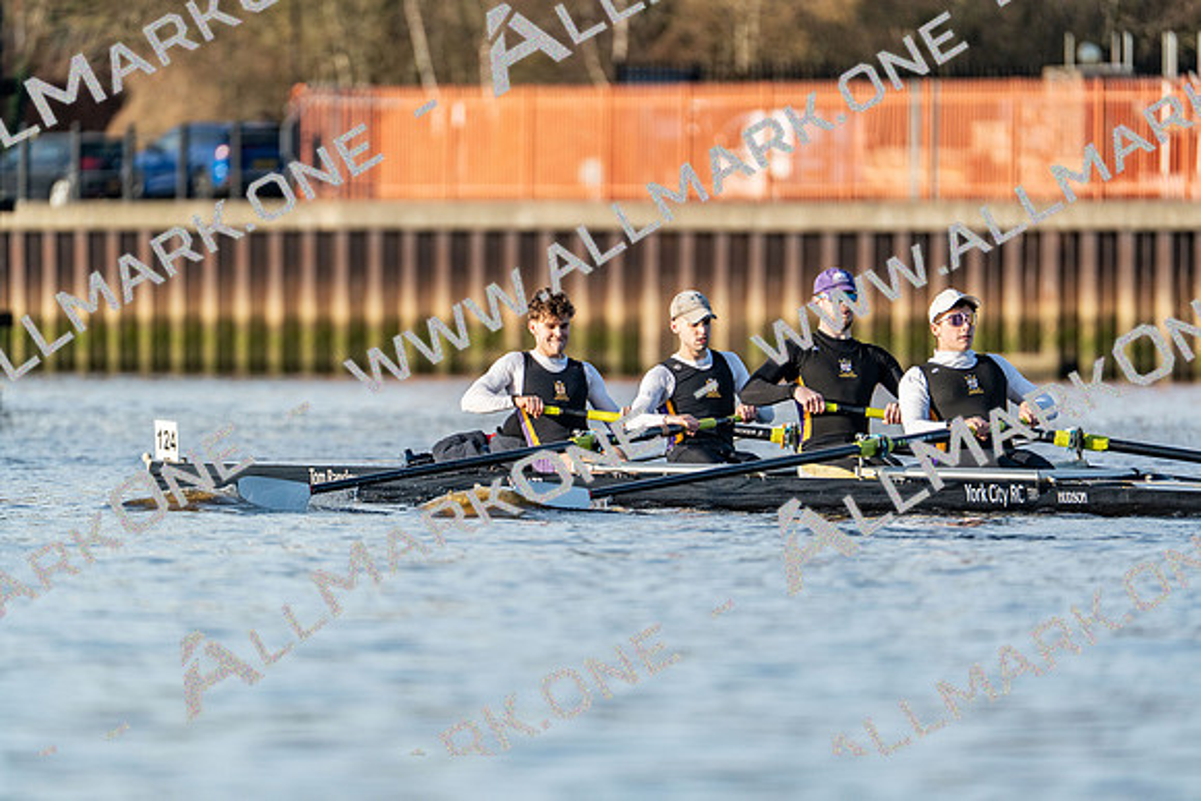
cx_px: 600
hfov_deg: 3.4
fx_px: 20020
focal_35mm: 600
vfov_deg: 2.3
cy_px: 400
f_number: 6.3
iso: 800
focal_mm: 600
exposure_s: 1/2000
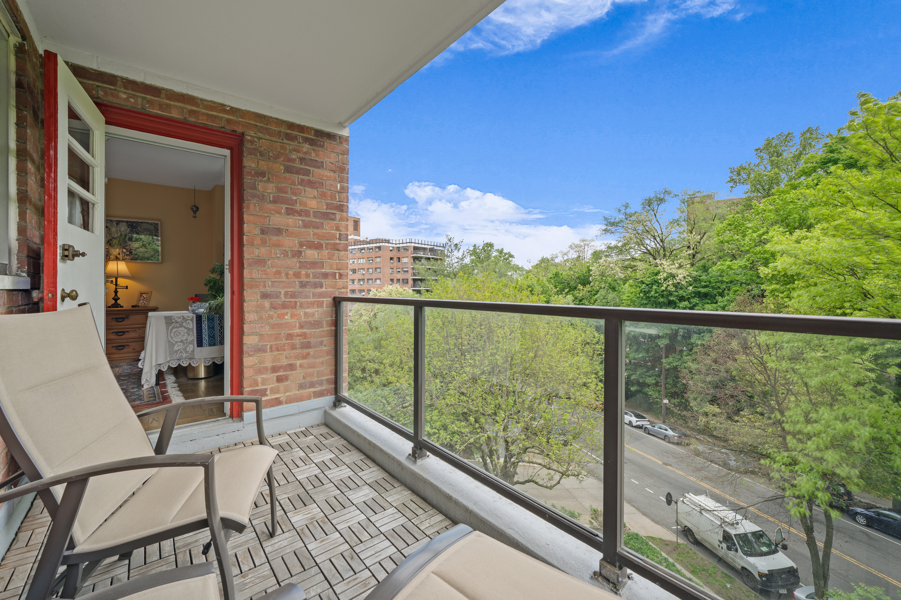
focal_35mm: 15
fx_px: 375
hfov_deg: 100.4
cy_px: 300
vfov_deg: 77.3
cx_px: 450
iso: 250
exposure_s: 1/10
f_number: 9.5
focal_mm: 15
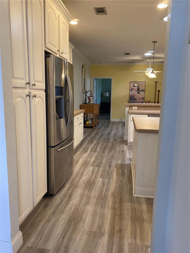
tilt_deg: -9.1
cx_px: 95
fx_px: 190
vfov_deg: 67.3
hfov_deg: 53.1
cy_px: 126
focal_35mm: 26
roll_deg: -0.1
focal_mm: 4.25
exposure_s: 1/60
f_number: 1.8
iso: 200
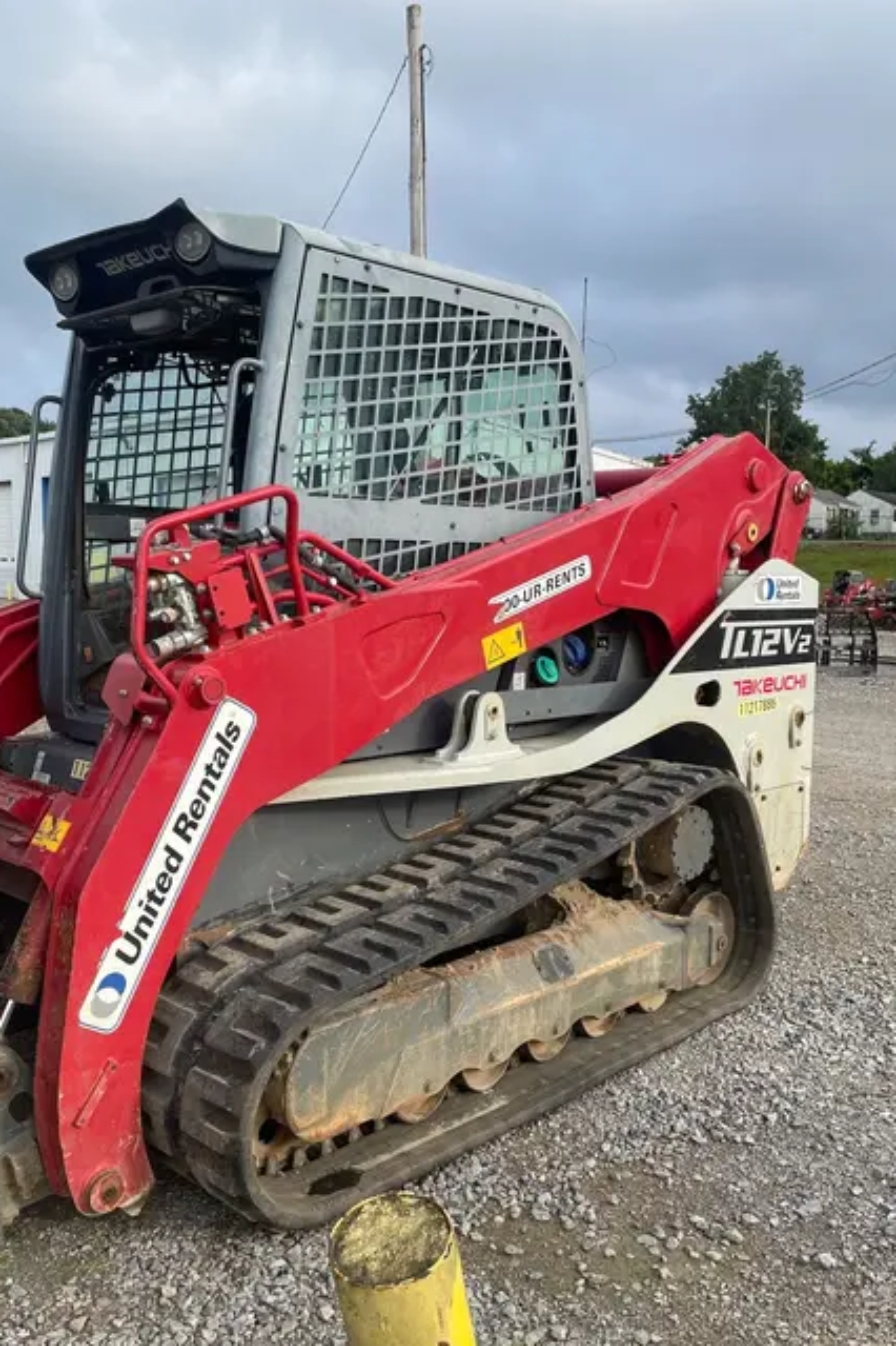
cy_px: 737
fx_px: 1158
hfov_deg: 42.3
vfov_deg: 60.2
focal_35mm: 31
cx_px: 433
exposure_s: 1/1072
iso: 32
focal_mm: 4.2
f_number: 1.6
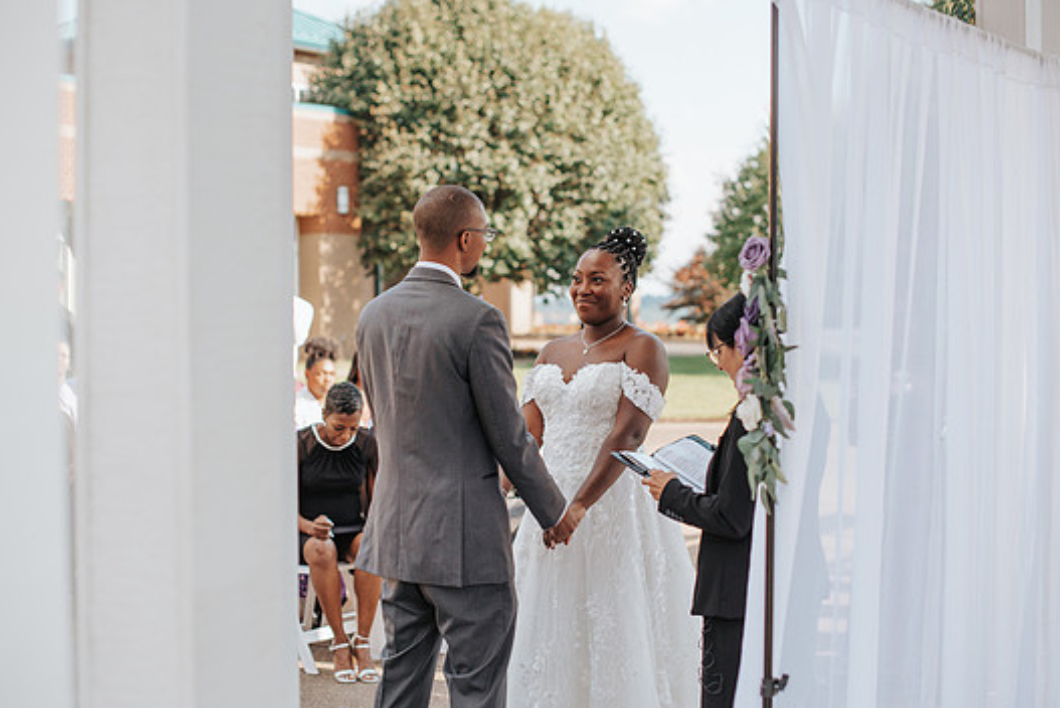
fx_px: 1620
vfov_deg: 24.6
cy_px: 355
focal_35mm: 55
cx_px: 529
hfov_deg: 36.2
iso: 200
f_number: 2.5
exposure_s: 1/2500
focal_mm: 50
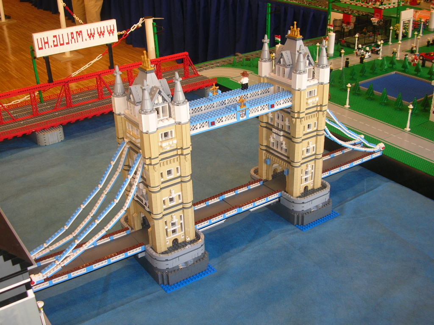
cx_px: 217
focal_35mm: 42
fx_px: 527
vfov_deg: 34.3
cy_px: 162
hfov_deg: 44.8
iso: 50
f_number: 3
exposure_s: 1/27.8
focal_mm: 7.1
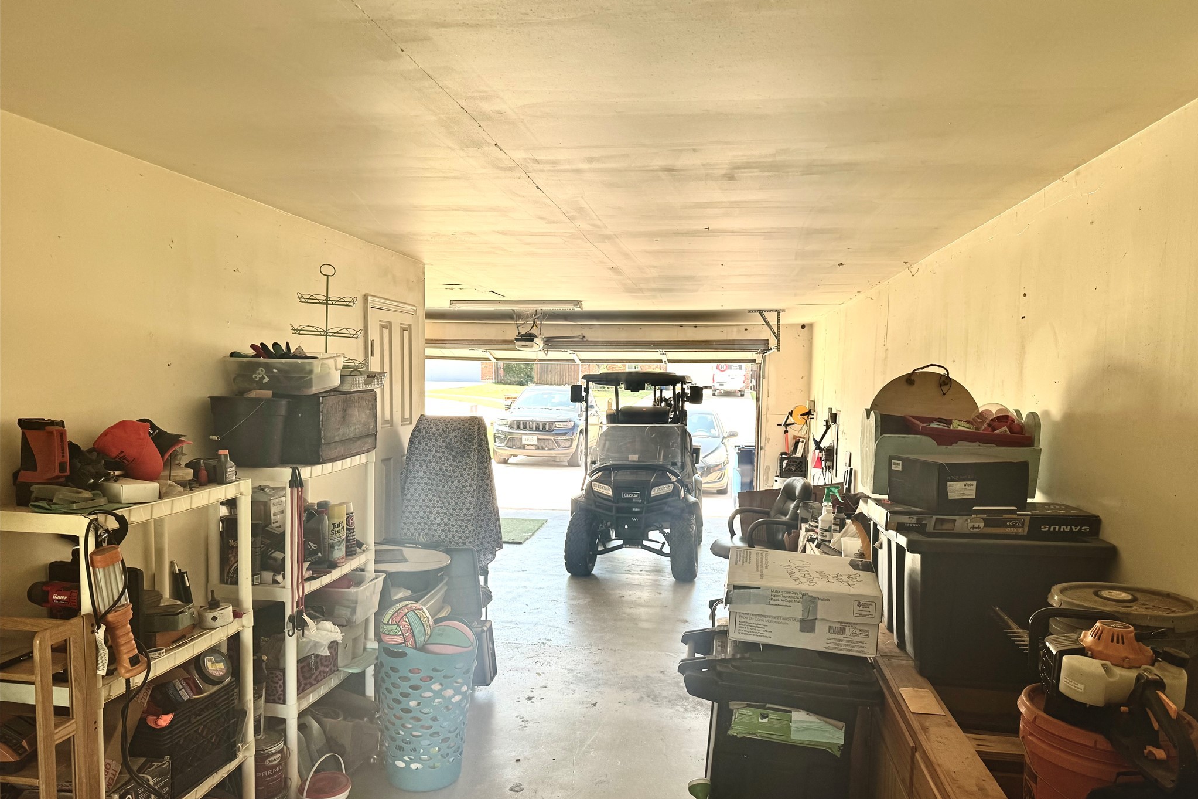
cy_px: 436
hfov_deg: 71.5
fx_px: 832
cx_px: 599
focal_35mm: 25
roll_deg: -1.3
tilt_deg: -4.9
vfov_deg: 51.2
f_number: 1.78
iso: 64
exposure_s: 1/121
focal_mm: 6.76
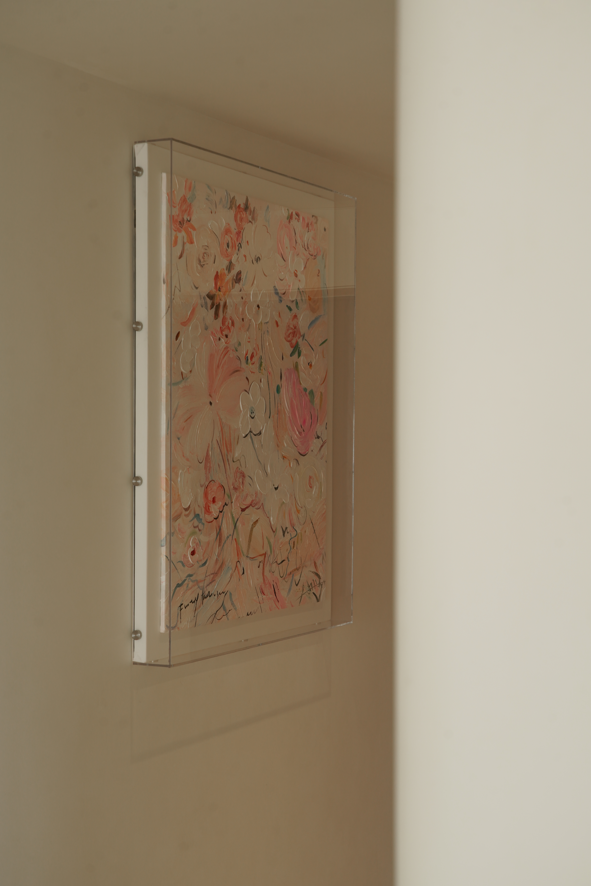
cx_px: 296
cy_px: 443
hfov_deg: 22.6
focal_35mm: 60
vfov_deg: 33.4
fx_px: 1477
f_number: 8
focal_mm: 60
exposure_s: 1/30
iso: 320
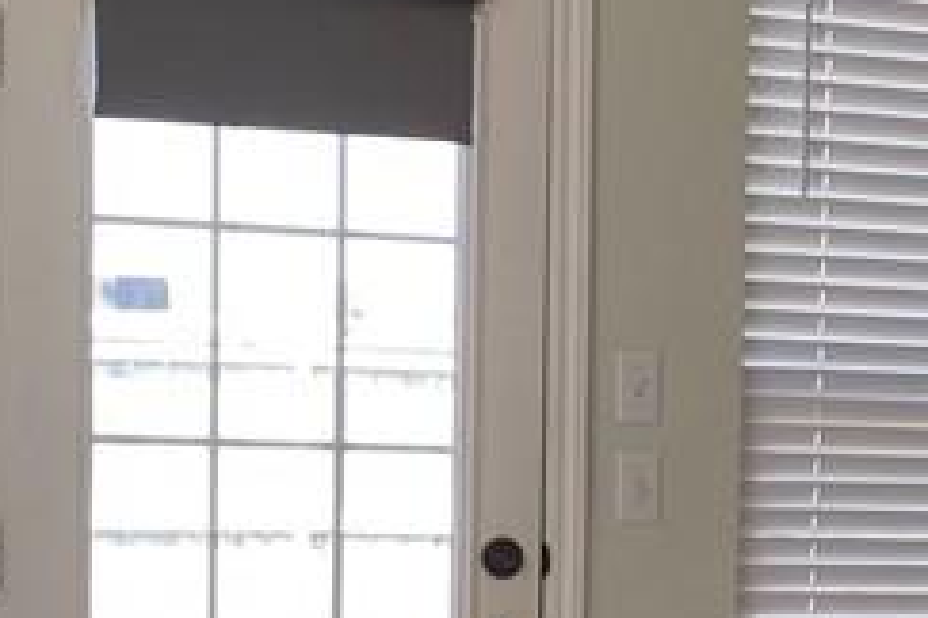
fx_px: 2938
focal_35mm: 114
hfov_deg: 17.1
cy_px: 732
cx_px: 1142
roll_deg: -3.3
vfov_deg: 11.8
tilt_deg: -7.8
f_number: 1.8
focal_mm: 4.25
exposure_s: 1/120
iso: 50
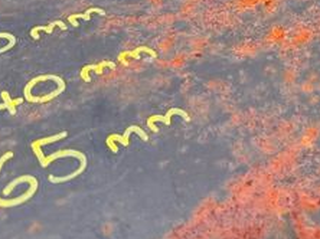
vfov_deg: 21.3
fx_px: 600
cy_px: -32
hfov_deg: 27.0
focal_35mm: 65
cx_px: 365
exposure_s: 1/878
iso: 80
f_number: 1.78
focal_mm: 6.76
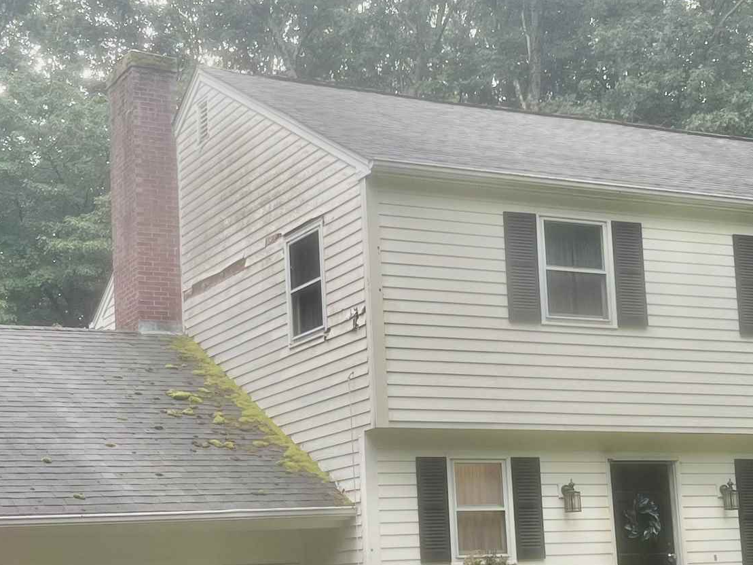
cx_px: 432
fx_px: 1566
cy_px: 363
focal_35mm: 72
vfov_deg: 20.4
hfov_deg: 27.0
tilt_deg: +10.3
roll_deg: +2.5
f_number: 1.5
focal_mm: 5.7
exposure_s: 1/144
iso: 32
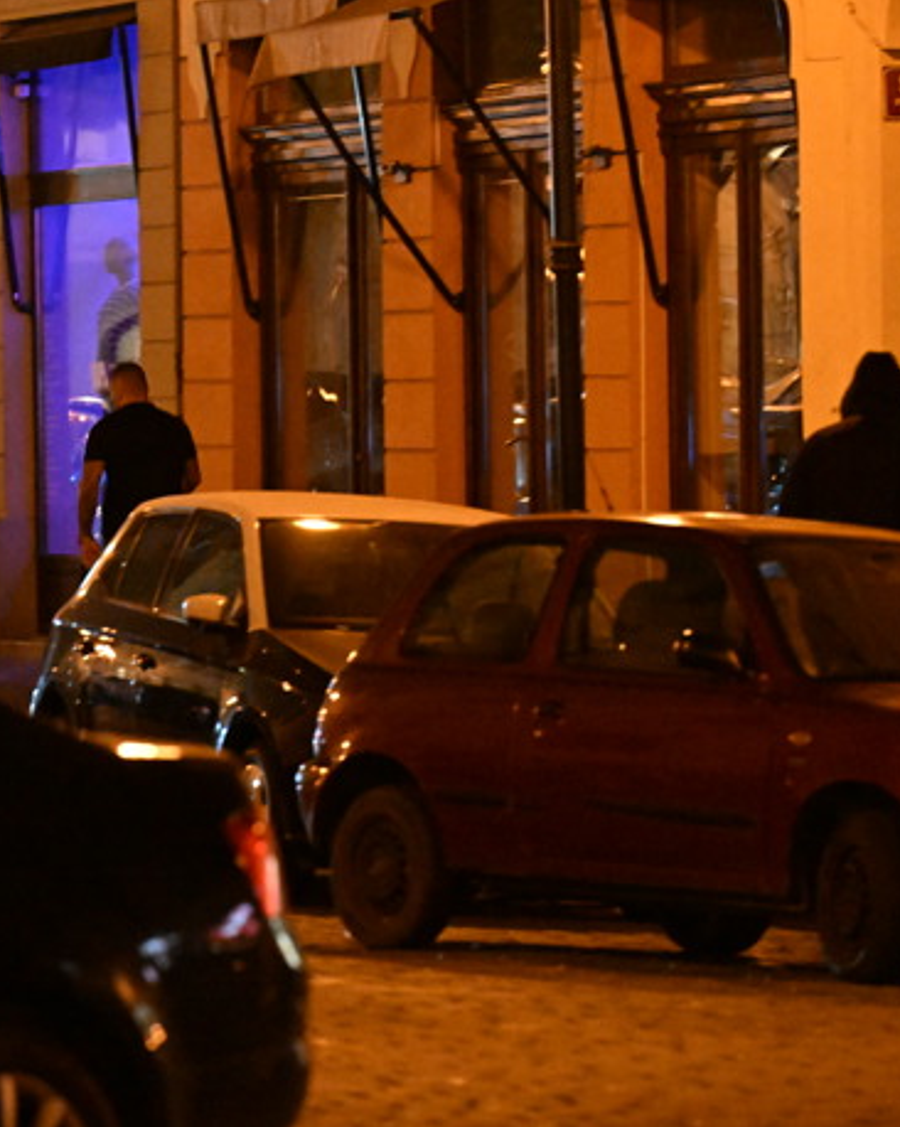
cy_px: 564
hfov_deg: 5.5
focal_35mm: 283
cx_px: 71
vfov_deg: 6.8
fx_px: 9429
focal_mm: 200
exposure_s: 1/40
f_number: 5
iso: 25600
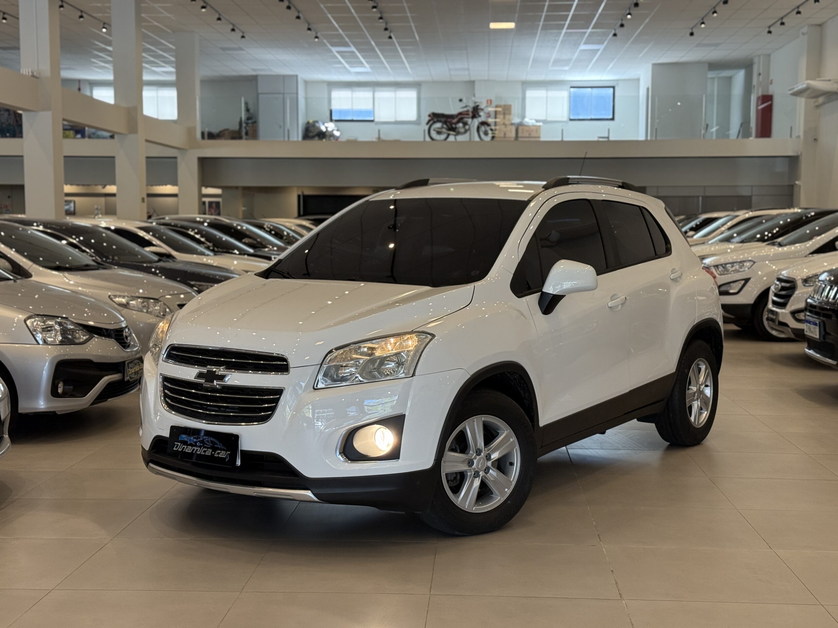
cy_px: 314
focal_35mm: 48
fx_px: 1162
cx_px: 419
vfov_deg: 30.3
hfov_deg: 39.7
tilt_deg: -4.2
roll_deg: -0.1
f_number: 1.78
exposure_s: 1/120
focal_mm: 6.76
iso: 125
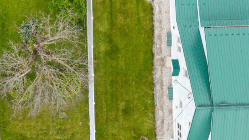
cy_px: -101
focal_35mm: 98
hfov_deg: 20.8
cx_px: -17
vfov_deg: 11.6
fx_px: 647
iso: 110
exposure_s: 1/500
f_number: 1.8
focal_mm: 8.67
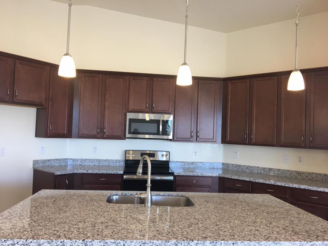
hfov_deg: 61.7
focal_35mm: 29
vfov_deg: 48.2
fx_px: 275
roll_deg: -2.2
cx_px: 164
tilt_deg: +2.0
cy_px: 123
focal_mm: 4.15
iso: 25
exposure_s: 1/40
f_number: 2.2
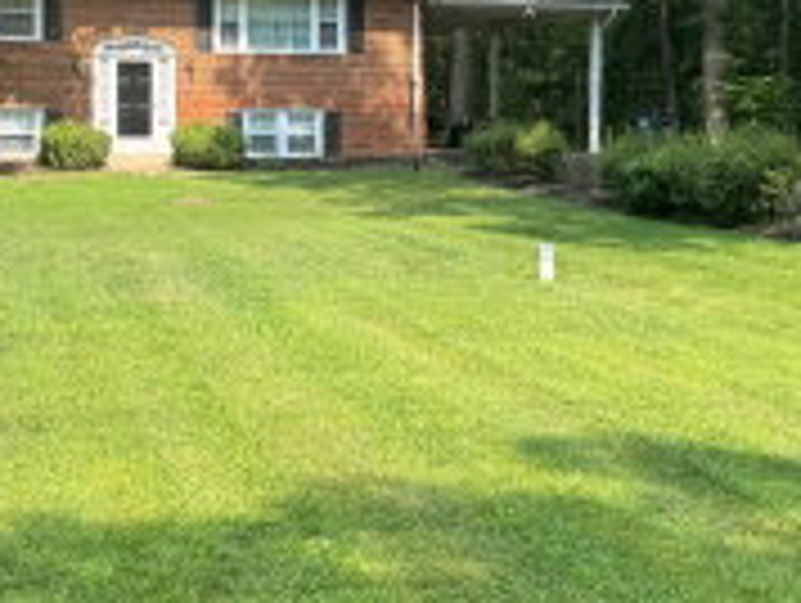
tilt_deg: -2.2
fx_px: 1599
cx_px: 230
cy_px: 171
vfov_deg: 21.2
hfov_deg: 27.8
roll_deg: +0.8
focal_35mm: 69
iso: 80
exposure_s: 1/1215
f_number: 1.78
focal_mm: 6.76
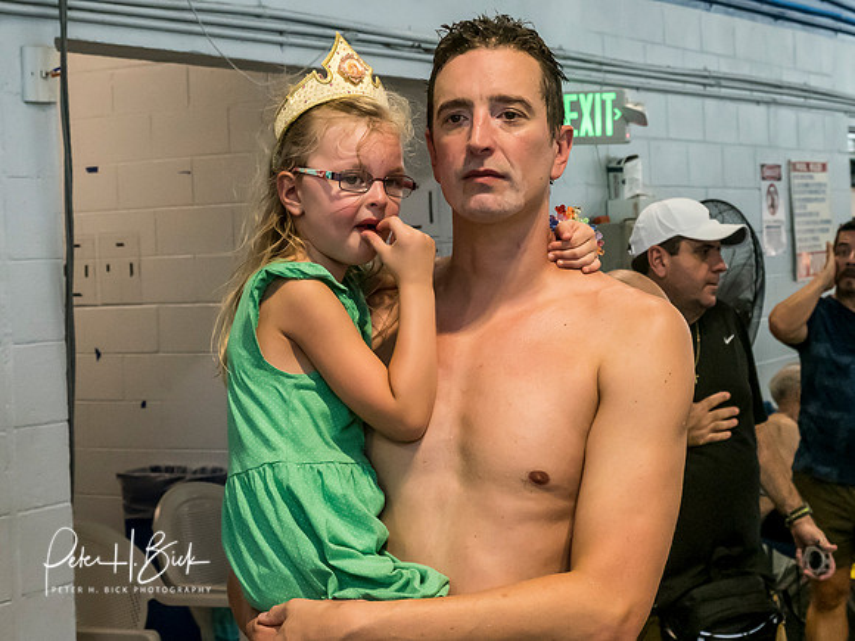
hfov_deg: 26.0
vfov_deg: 19.6
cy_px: 221
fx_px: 1849
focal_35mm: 75
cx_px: 413
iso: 3200
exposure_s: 1/250
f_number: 5
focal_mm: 28
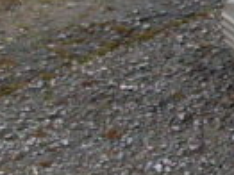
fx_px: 2013
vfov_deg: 5.0
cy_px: -5
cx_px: 782
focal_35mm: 298
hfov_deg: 6.0
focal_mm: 6.3
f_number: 2.8
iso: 80
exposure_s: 1/180
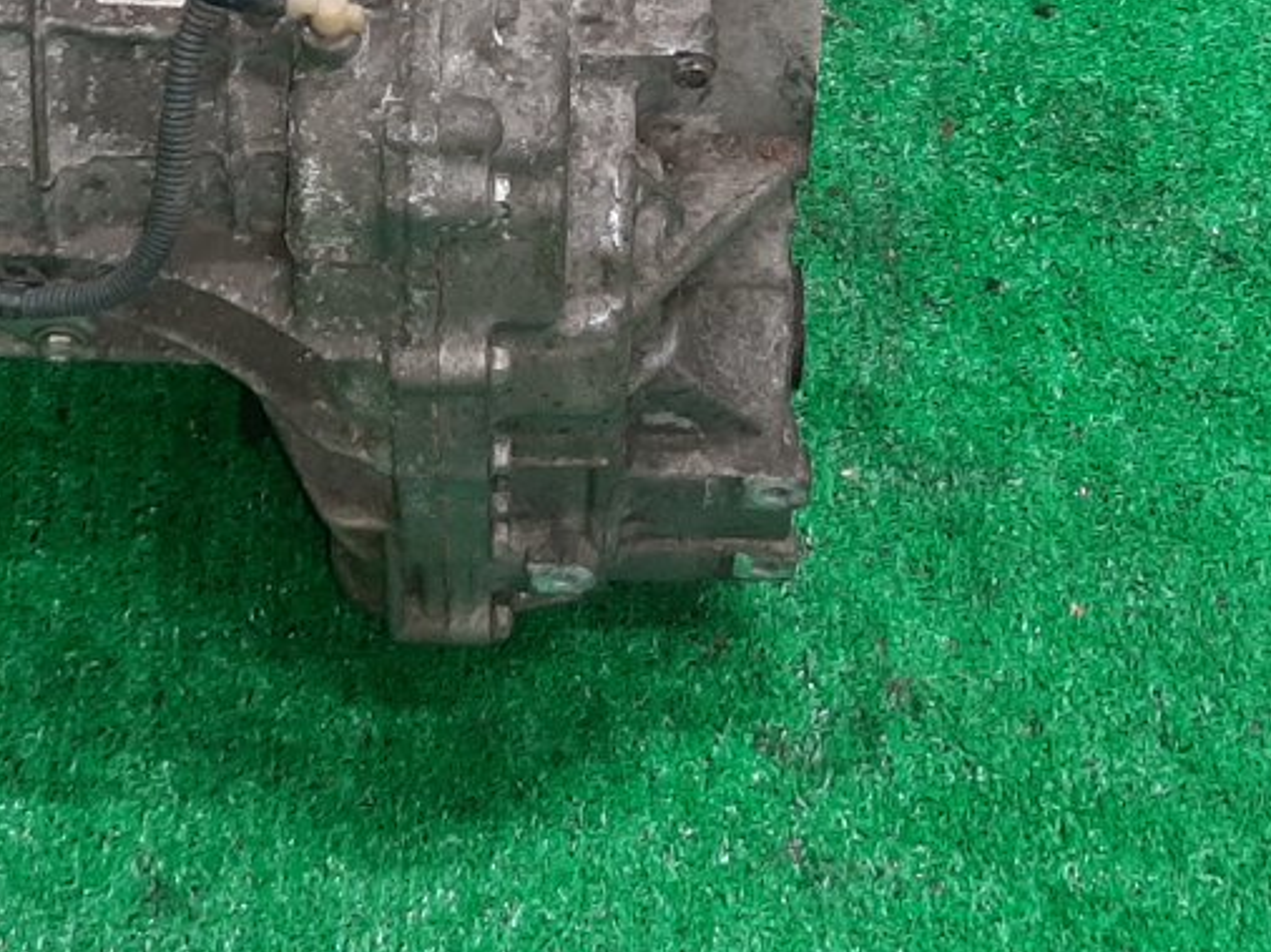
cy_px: -15
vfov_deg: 19.3
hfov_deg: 25.8
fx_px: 2716
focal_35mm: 74
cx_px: 231
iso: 159
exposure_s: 1/50
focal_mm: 3.93
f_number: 1.7
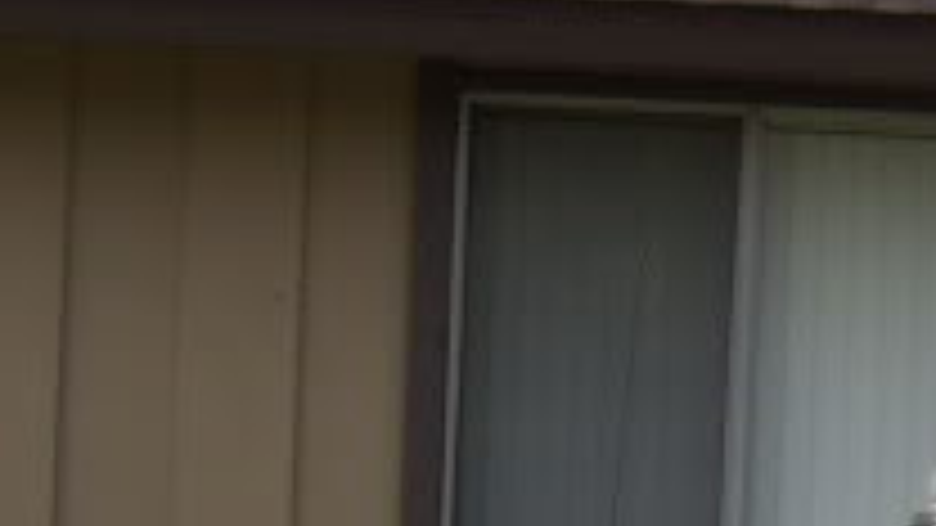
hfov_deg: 10.6
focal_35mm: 193
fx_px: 4790
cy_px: 787
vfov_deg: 6.2
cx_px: 1568
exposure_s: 1/250
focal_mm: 6
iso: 80
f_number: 4.8
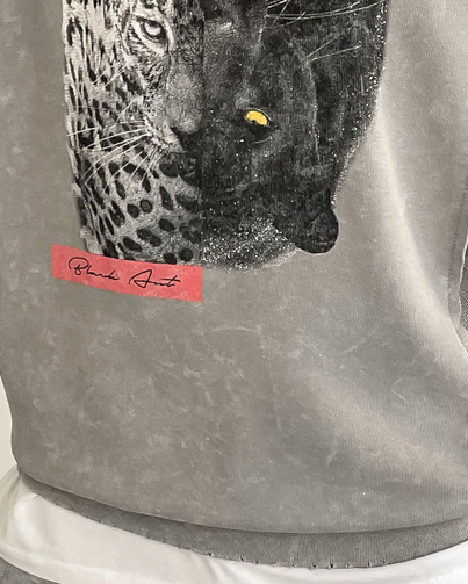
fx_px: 1557
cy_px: 425
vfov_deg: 21.1
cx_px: 304
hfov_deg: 17.1
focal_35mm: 90
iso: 64
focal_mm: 3
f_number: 1.8
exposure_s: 1/120
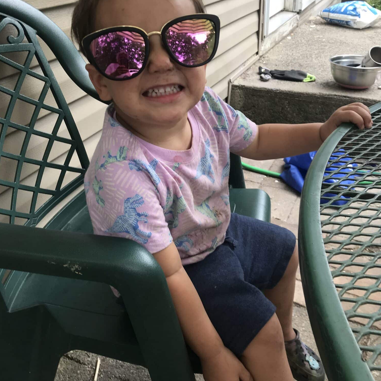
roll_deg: +3.1
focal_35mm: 34
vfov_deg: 48.3
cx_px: 194
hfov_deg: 48.4
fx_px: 423
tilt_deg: -24.0
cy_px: 161
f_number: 1.8
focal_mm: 3.99
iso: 20
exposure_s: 1/277
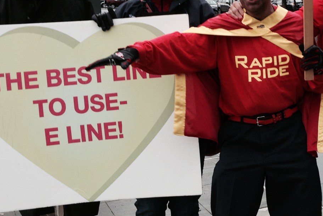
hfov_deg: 25.8
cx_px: 266
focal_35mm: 77
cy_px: 89
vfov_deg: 17.7
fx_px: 691
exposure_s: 1/60
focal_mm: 4.12
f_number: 2.4
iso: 50
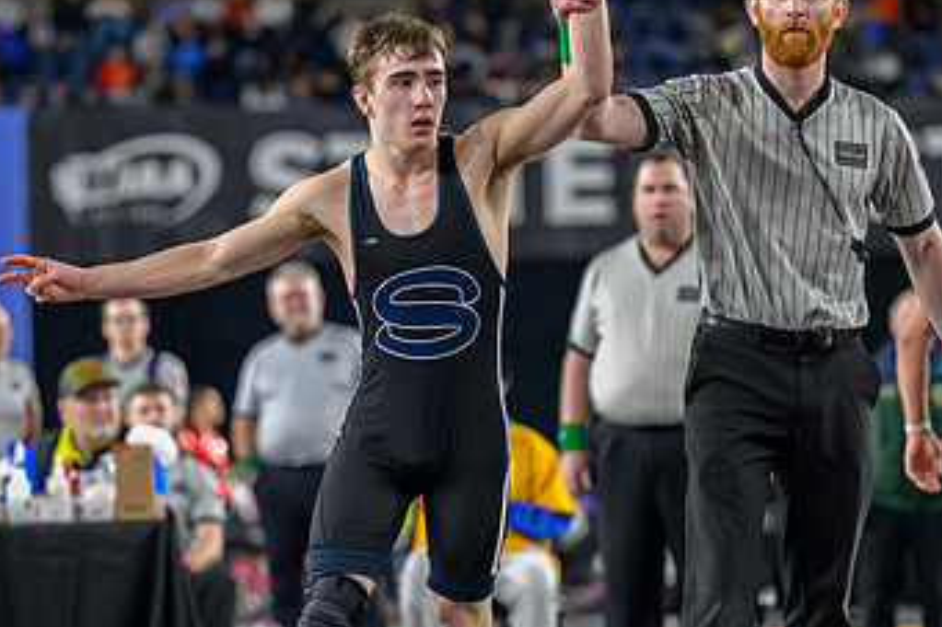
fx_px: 6067
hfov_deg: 8.9
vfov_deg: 5.9
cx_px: 416
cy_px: 369
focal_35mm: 232
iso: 3200
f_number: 2.8
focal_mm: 125
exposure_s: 1/800
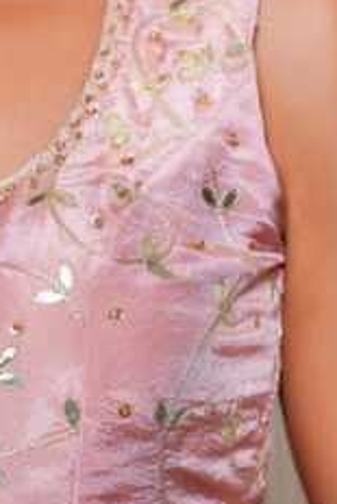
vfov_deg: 19.6
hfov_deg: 13.2
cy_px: 342
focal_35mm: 104
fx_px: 1458
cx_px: 220
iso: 100
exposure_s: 1/160
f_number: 4.5
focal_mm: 46
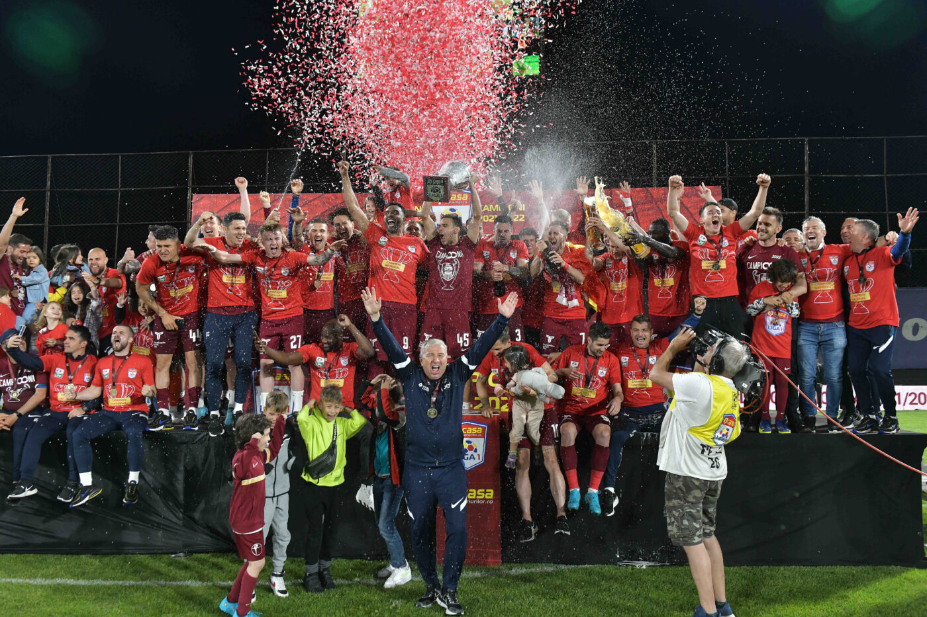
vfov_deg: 41.1
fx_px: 824
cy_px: 308
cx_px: 464
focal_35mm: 32
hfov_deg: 58.7
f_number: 5.6
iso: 2500
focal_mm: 32
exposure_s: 1/500
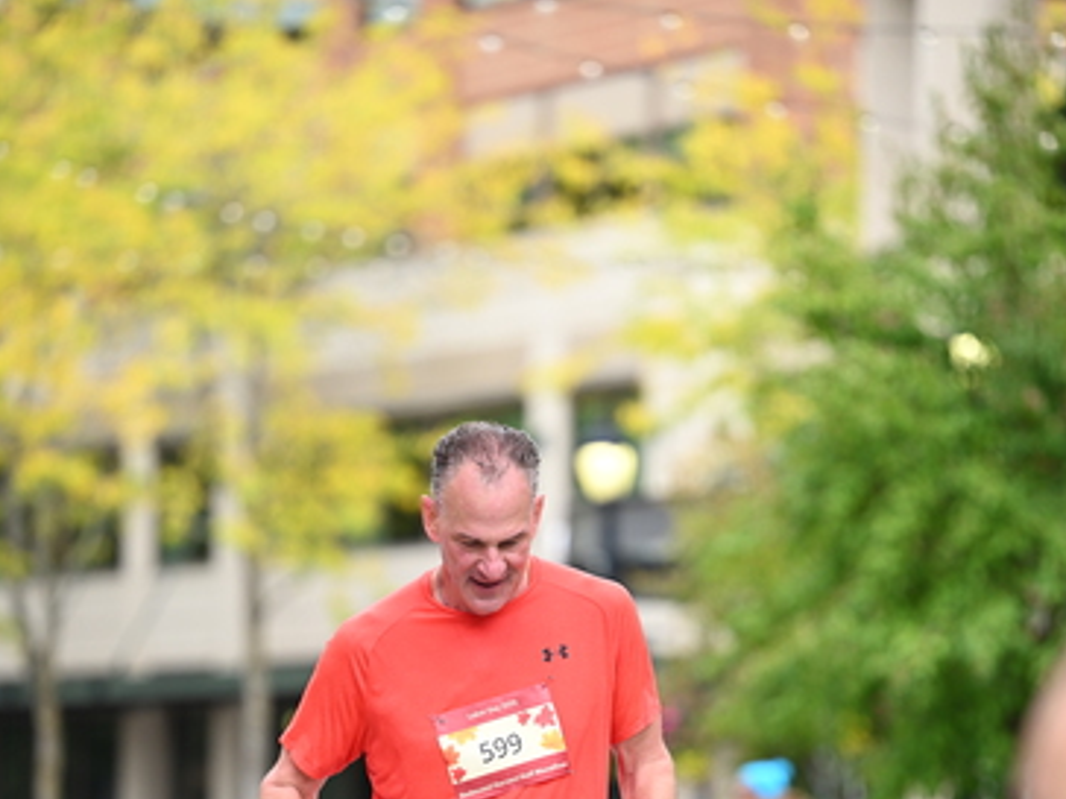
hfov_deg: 9.1
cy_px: 650
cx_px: 534
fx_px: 6713
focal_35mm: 218
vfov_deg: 6.8
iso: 640
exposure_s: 1/1600
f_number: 2.8
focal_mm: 150
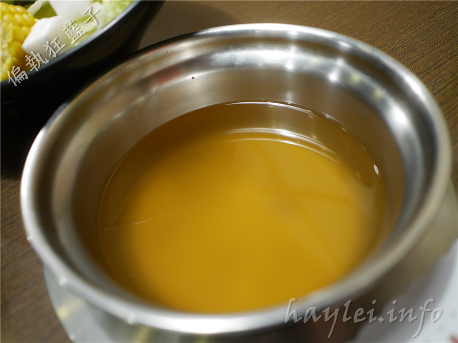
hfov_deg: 60.0
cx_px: 229
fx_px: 397
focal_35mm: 30
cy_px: 172
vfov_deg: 46.8
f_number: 1.7
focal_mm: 15
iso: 800
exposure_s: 1/60
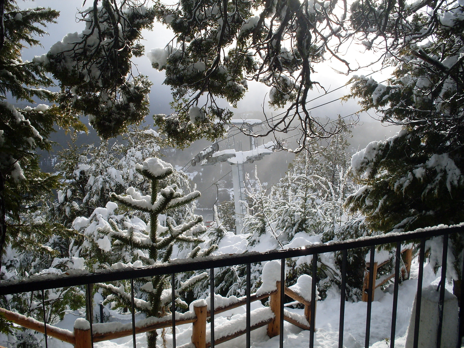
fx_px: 509
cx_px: 232
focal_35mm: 38
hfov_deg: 49.0
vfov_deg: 37.7
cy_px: 174
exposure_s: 1/180
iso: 80
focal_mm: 6.3
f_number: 8.4
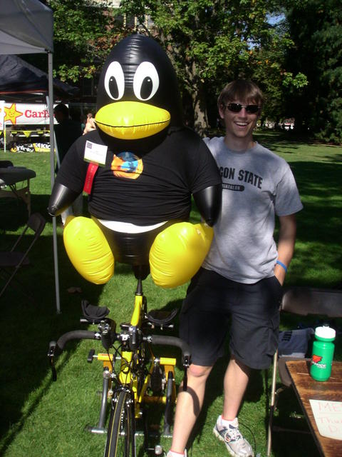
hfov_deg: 37.7
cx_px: 171
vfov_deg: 49.0
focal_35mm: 38
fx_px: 501
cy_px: 228
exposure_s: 1/500
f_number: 6.6
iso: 160
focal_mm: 6
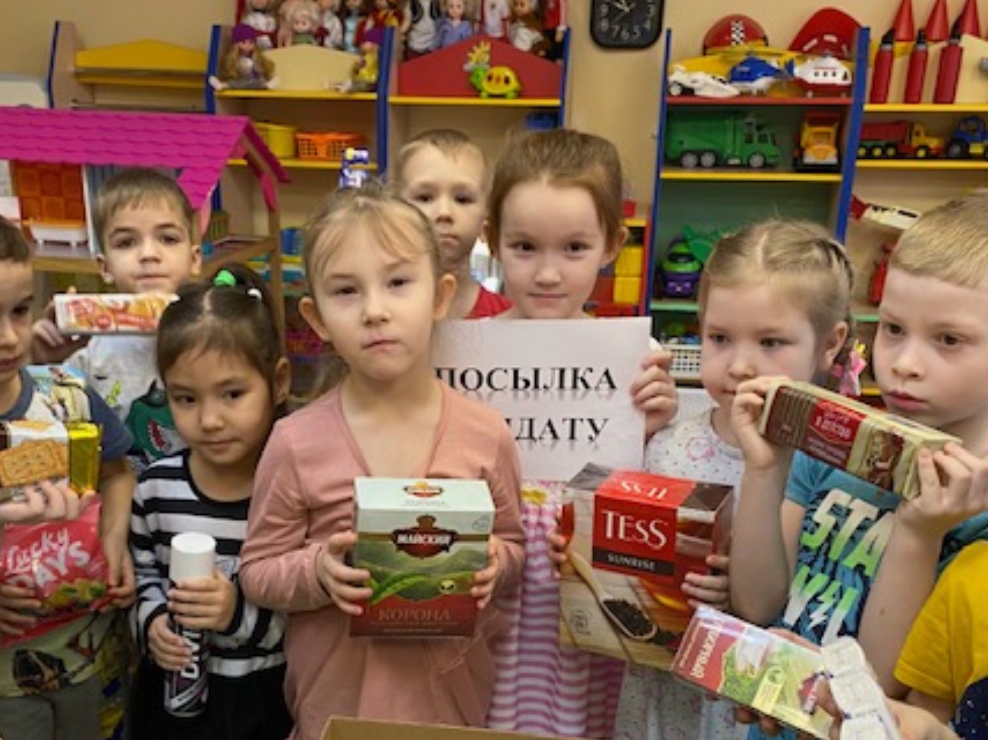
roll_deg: -1.4
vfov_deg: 36.0
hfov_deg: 47.7
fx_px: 1113
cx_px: 426
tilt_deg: -25.0
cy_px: 548
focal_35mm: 39
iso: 80
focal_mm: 4.25
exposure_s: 1/50
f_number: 1.8
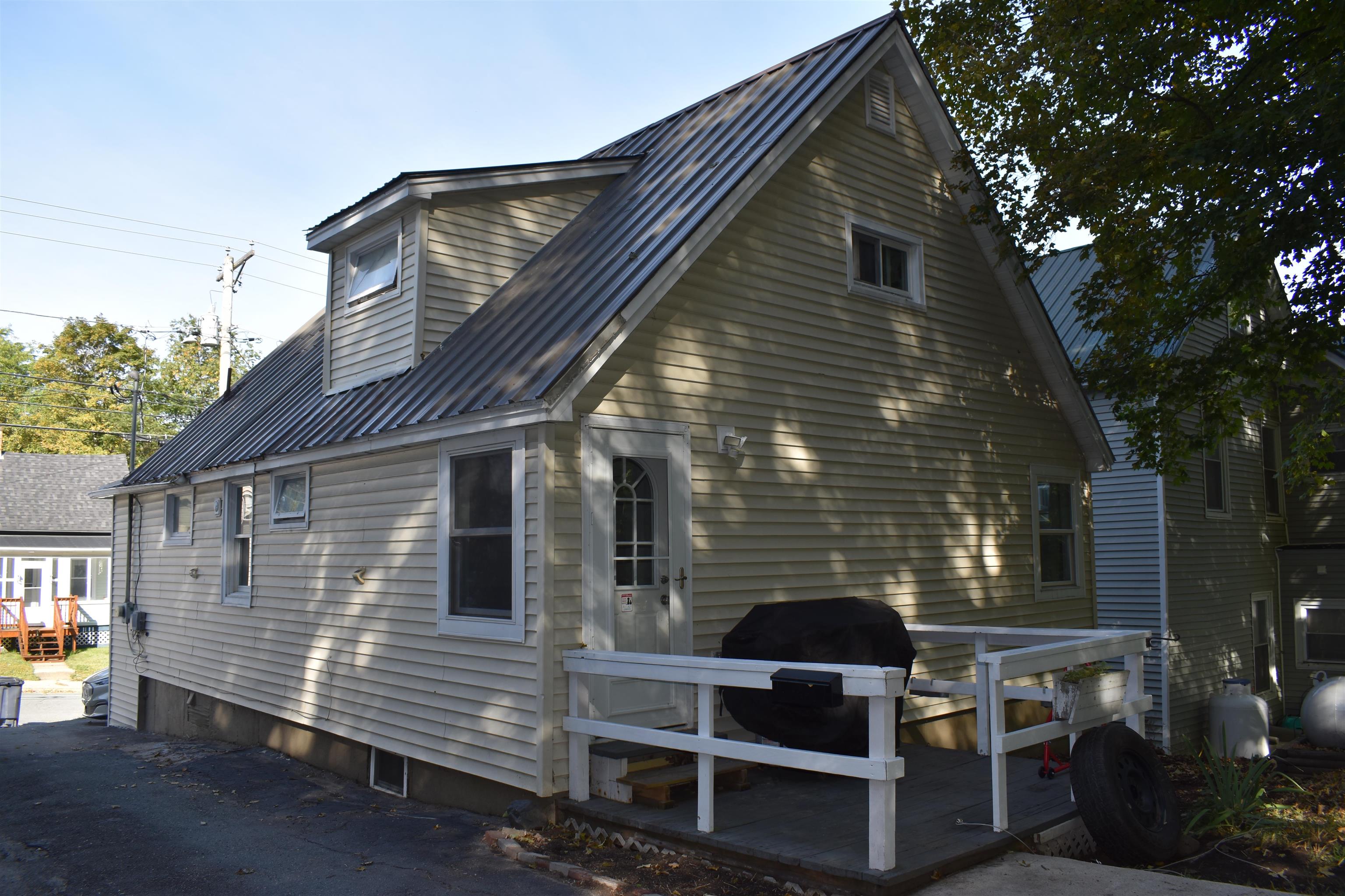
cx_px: 672
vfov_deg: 47.9
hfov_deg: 67.4
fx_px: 1009
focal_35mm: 27
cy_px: 448
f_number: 5.6
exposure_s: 1/125
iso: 100
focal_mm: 18
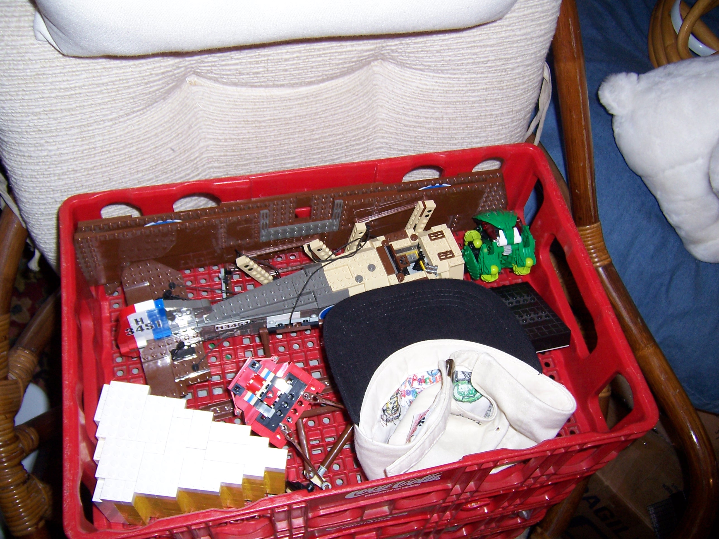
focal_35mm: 33
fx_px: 685
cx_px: 360
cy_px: 270
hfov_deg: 55.4
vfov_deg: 42.9
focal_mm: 5.5
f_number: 2.8
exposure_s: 1/60
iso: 140
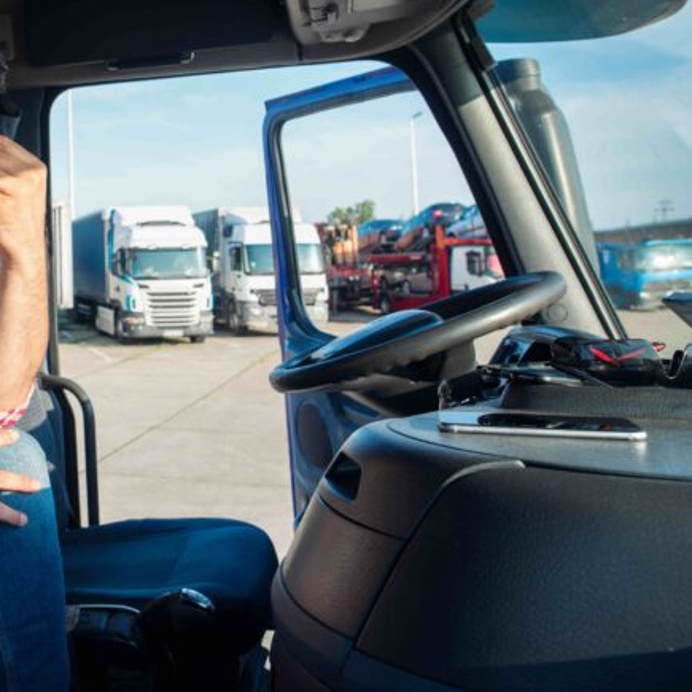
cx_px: -49
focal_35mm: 40
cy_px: 214
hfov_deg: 36.2
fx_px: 905
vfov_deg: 41.2
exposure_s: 1/200
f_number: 7.1
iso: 250
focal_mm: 20
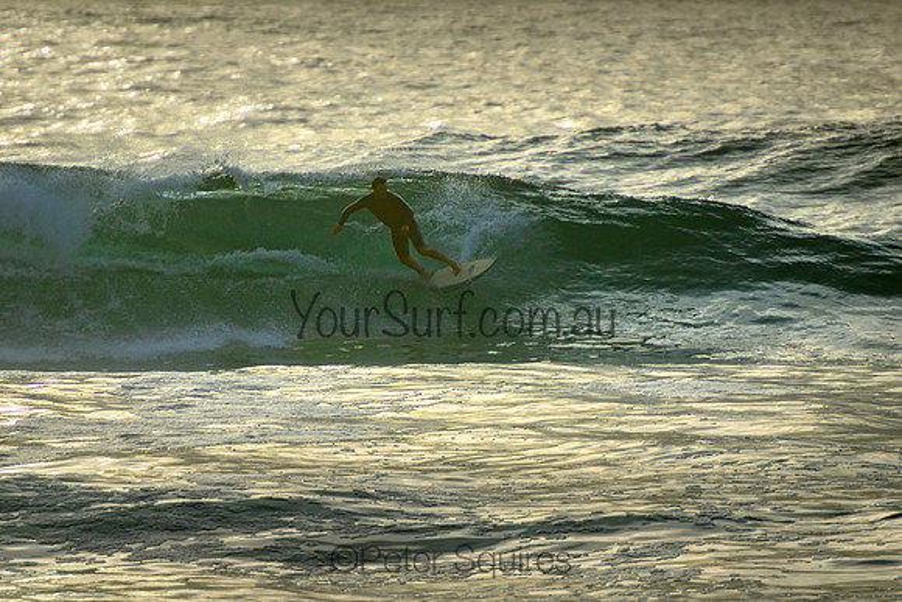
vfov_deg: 2.5
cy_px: 256
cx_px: 420
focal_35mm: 550
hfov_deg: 3.7
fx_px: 13778
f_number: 5.6
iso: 500
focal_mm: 400
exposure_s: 1/2000
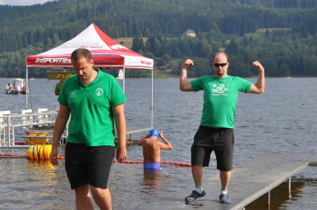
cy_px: 128
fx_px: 853
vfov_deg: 14.0
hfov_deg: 21.0
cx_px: 123
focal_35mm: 97
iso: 200
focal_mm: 52
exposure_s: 1/320
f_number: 9
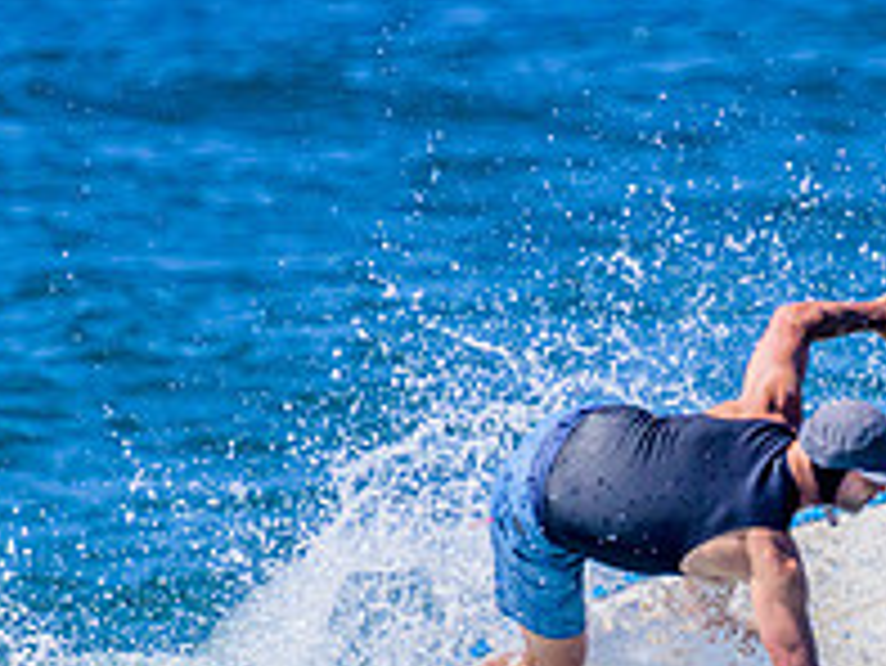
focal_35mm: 2493
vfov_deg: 0.6
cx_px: 899
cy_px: 608
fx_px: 63847
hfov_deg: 0.8
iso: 1000
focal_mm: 700
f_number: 11
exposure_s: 1/2000
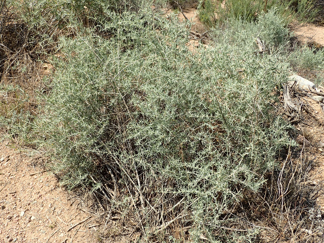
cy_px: 122
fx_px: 300
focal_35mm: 32
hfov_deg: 56.8
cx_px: 162
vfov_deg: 44.2
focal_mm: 5.87
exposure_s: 1/800
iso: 100
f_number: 3.2
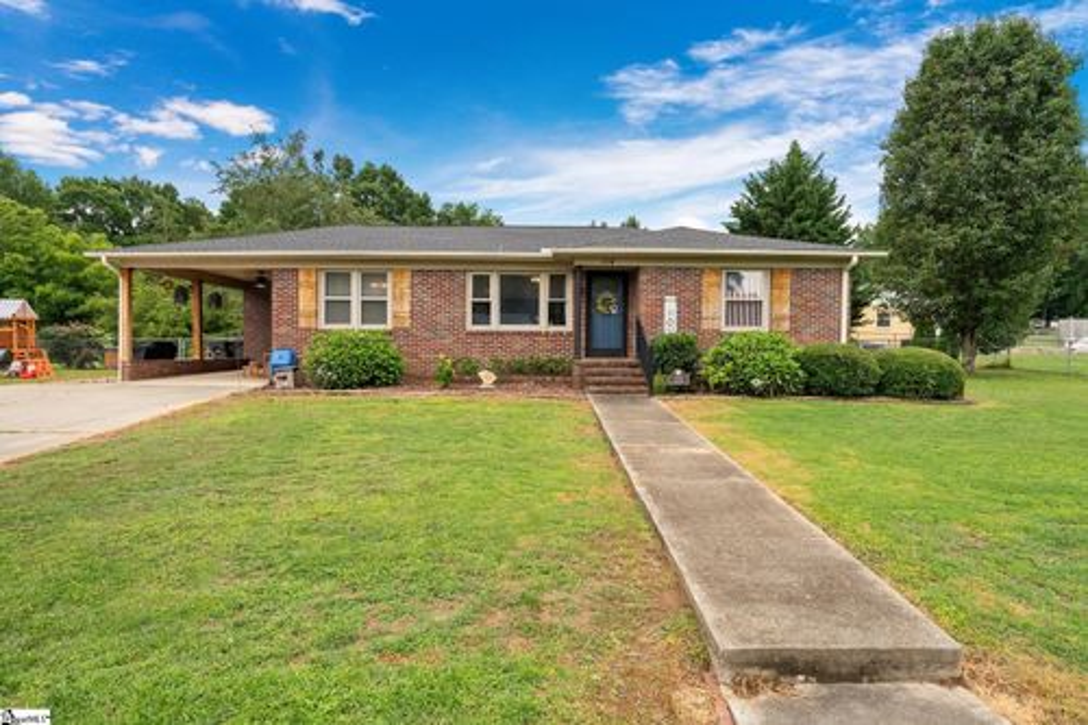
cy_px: 362
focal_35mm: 22
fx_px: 650
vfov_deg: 58.3
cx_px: 544
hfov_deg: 79.9
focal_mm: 21.5
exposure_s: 1/400
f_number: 6.3
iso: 400
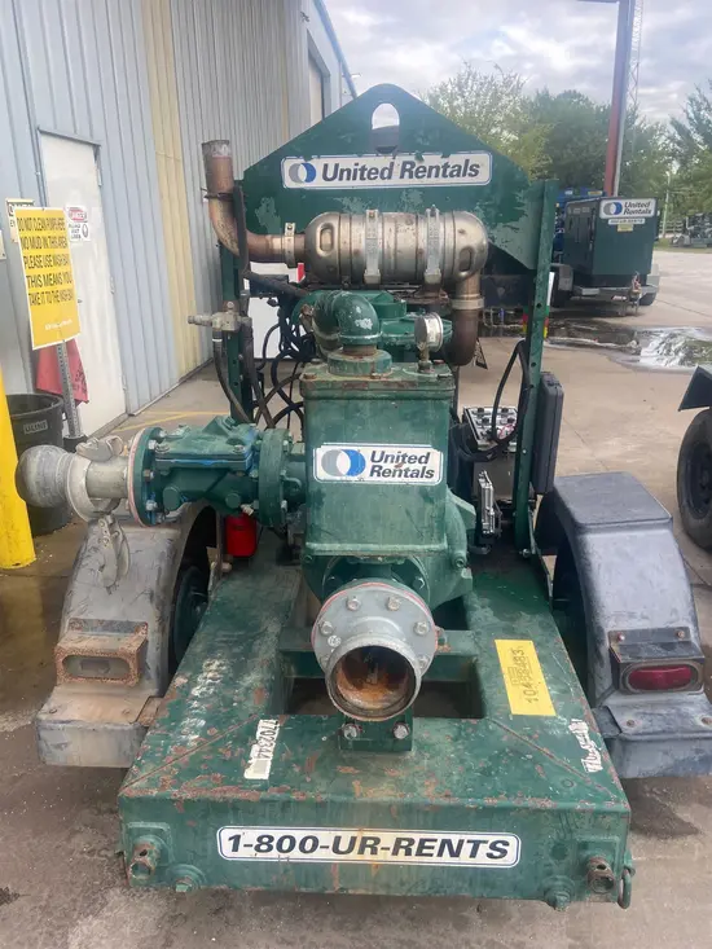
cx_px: 356
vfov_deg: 67.3
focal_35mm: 26
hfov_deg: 53.1
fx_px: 713
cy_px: 474
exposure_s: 1/370
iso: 32
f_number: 1.8
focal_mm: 4.25
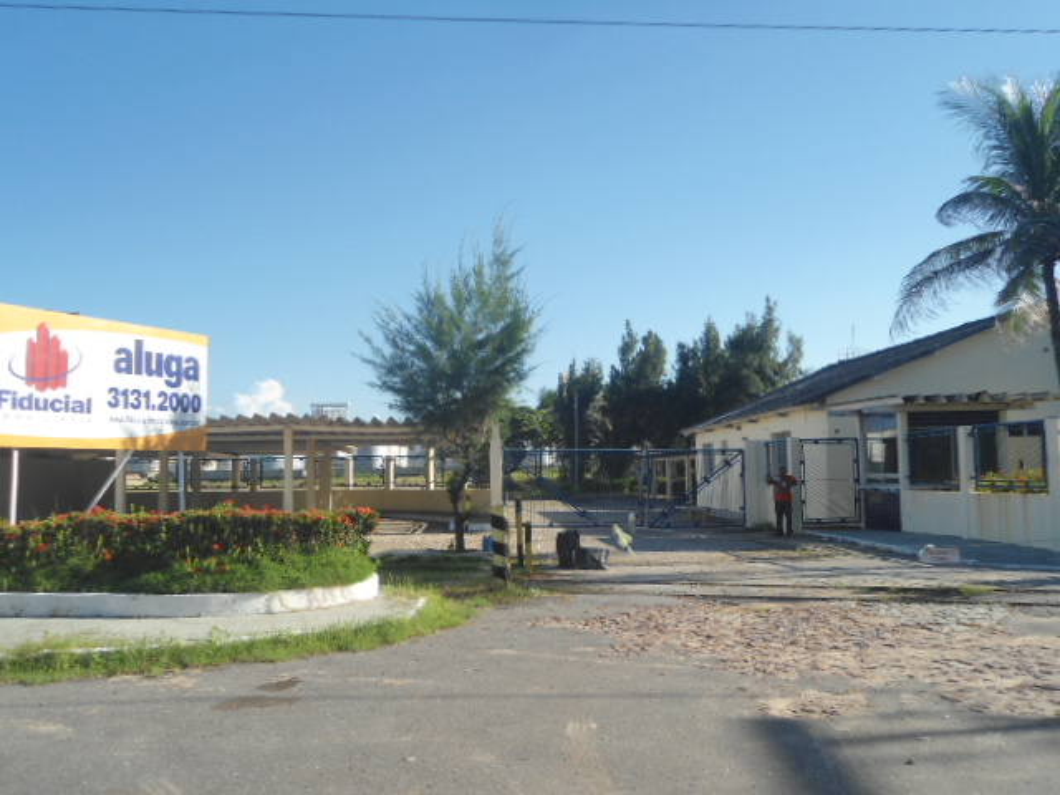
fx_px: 949
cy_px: 398
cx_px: 530
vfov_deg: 45.4
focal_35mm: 31
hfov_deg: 58.4
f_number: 3
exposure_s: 1/800
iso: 80
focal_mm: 5.6
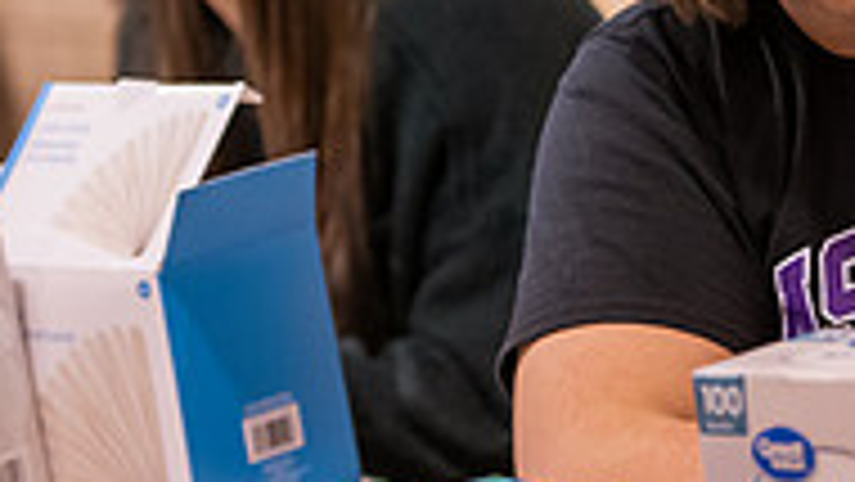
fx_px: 5080
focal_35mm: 224
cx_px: 891
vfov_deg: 5.4
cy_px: 2
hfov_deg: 9.5
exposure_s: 1/200
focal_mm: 70
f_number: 3.2
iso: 1600
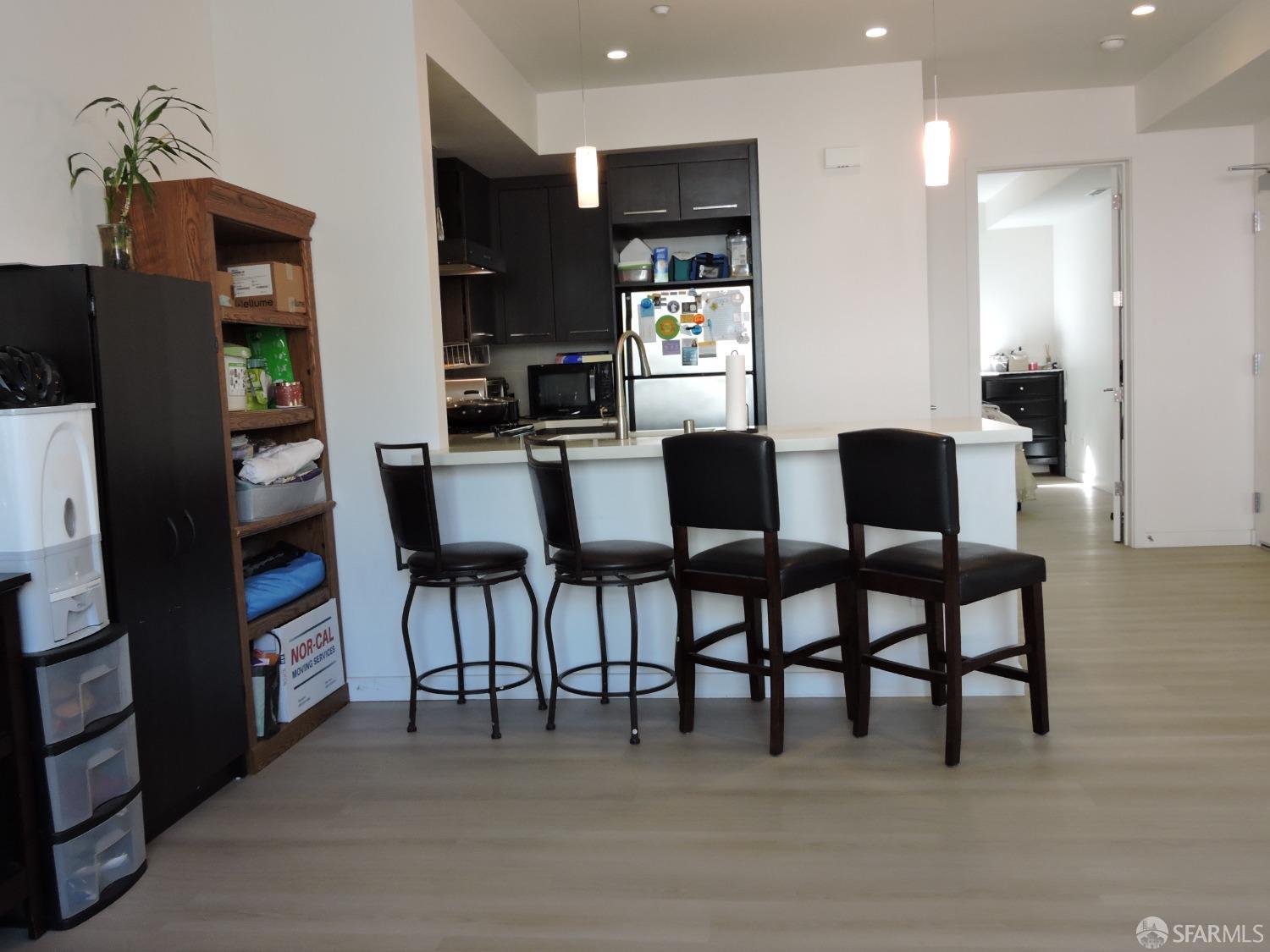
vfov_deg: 46.8
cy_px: 476
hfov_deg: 60.0
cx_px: 635
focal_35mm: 30
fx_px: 1101
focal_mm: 5.4
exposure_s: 1/30
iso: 200
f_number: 3.5
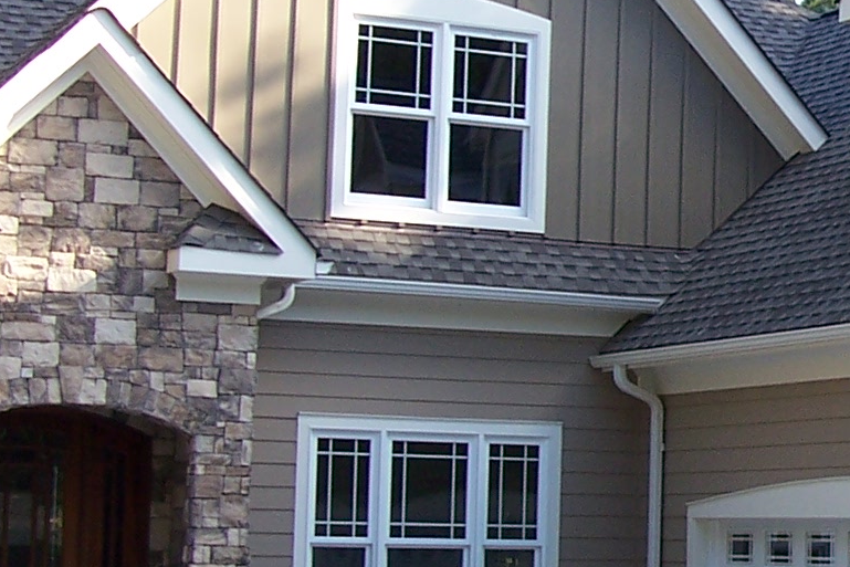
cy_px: 286
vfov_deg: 12.6
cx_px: 1020
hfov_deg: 17.8
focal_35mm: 109
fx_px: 2574
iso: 80
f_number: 2.8
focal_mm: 6
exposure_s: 1/250
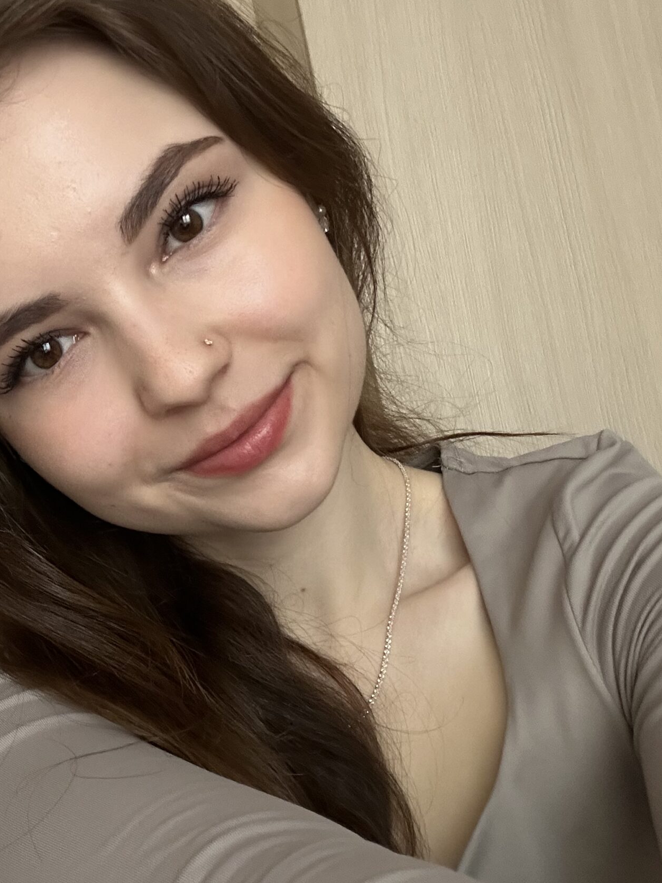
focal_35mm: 46
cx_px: 185
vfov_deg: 41.2
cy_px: 468
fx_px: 1173
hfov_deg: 31.1
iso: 250
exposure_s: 1/60
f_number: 1.9
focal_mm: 2.69
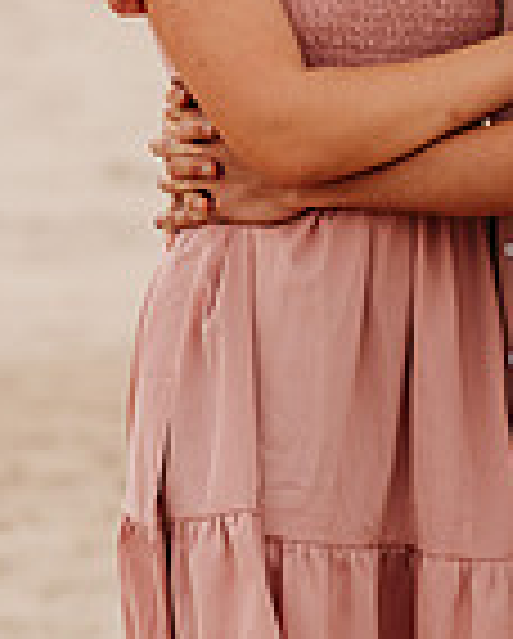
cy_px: -230
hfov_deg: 6.1
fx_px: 4791
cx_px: 184
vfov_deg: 7.5
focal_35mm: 253
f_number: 2.8
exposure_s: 1/1600
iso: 200
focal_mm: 85
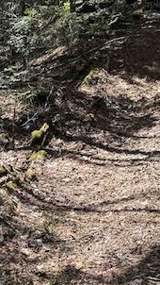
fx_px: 799
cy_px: -66
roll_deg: -2.7
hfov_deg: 11.1
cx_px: 212
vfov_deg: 18.9
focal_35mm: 106
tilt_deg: -4.3
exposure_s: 1/955
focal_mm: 6.76
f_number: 1.78
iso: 80
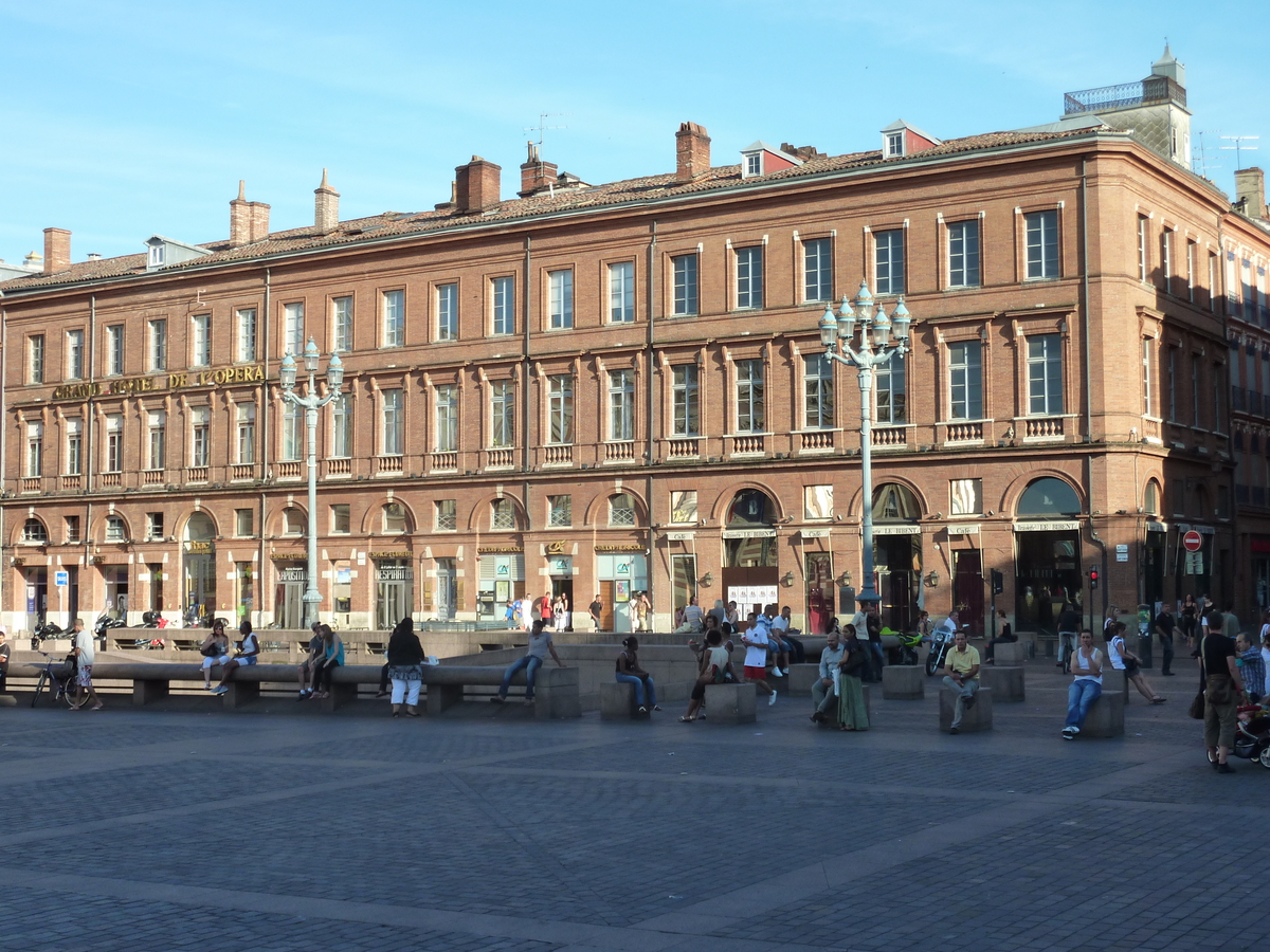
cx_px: 635
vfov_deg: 30.3
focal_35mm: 48
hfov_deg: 39.7
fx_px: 1761
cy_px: 476
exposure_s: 1/250
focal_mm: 7.9
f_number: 4
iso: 125
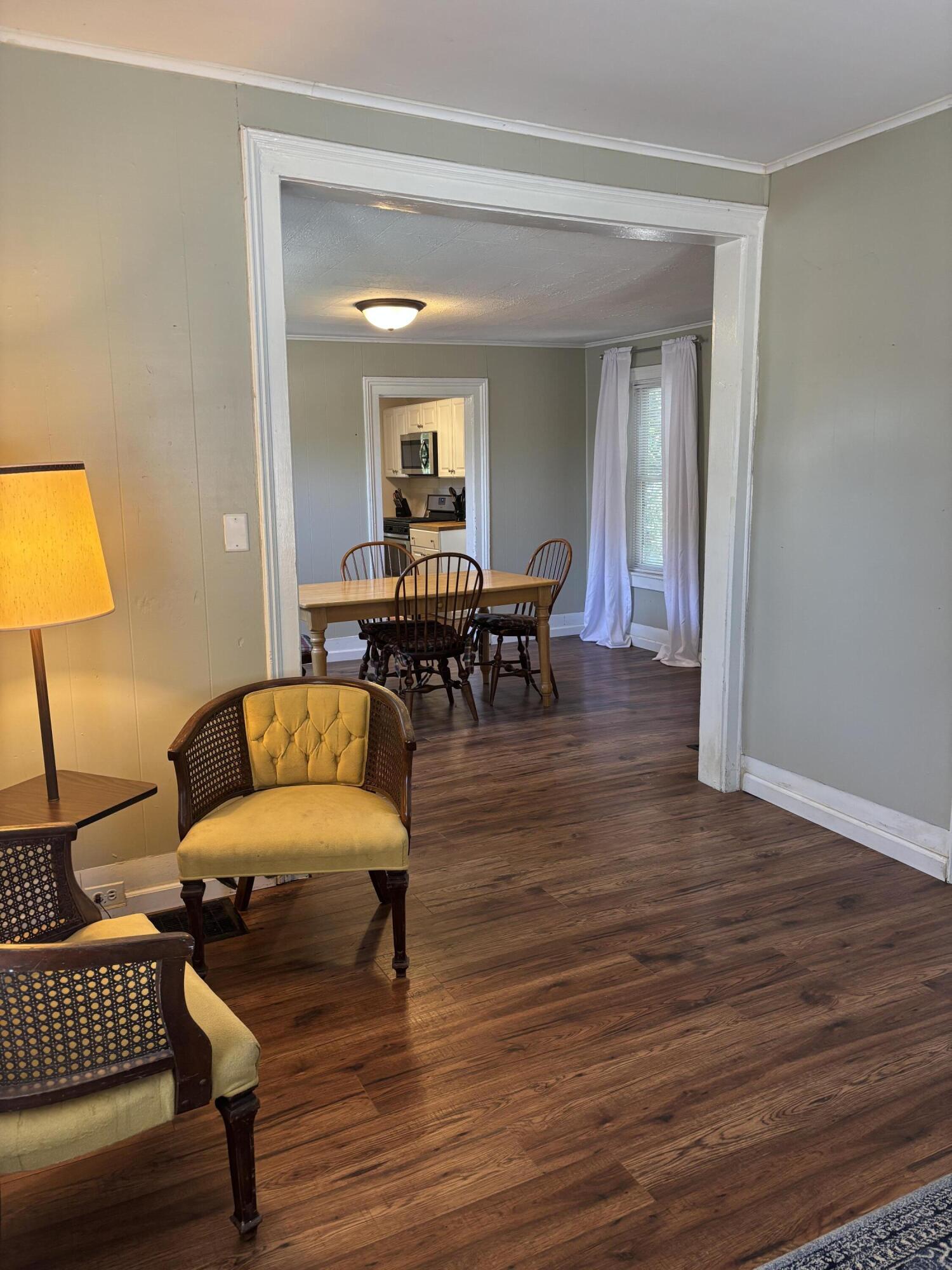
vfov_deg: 67.3
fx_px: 953
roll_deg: +2.7
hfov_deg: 53.1
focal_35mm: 26
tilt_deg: -9.5
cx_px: 476
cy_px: 635
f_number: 1.6
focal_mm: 5.96
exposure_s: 1/60
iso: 160
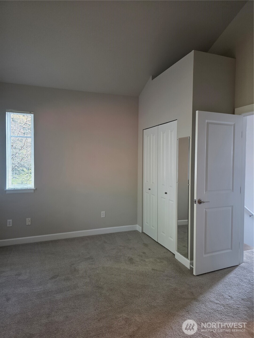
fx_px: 225
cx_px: 127
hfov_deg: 58.9
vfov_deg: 73.9
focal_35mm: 23
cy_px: 169
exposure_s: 1/120
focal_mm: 6.3
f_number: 1.7
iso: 320
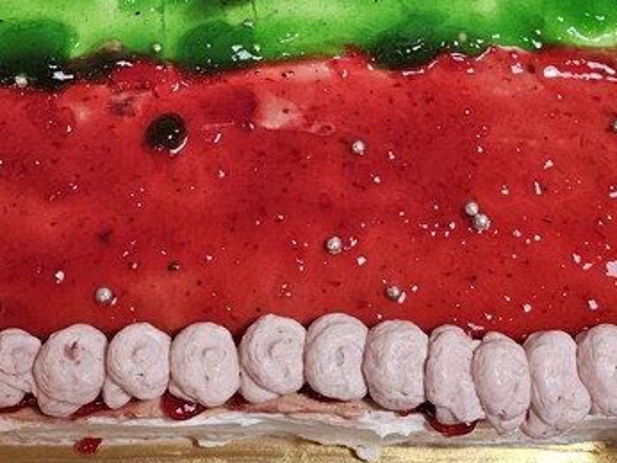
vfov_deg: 22.3
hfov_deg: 31.1
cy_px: -48
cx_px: 272
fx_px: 1106
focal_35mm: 62
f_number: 1.7
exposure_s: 1/100
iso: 250
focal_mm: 6.3
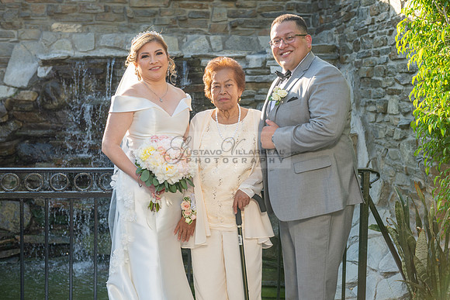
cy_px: 150
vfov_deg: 24.6
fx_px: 688
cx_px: 225
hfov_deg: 36.2
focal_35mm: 55
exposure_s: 1/250
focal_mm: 55
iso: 100
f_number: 4
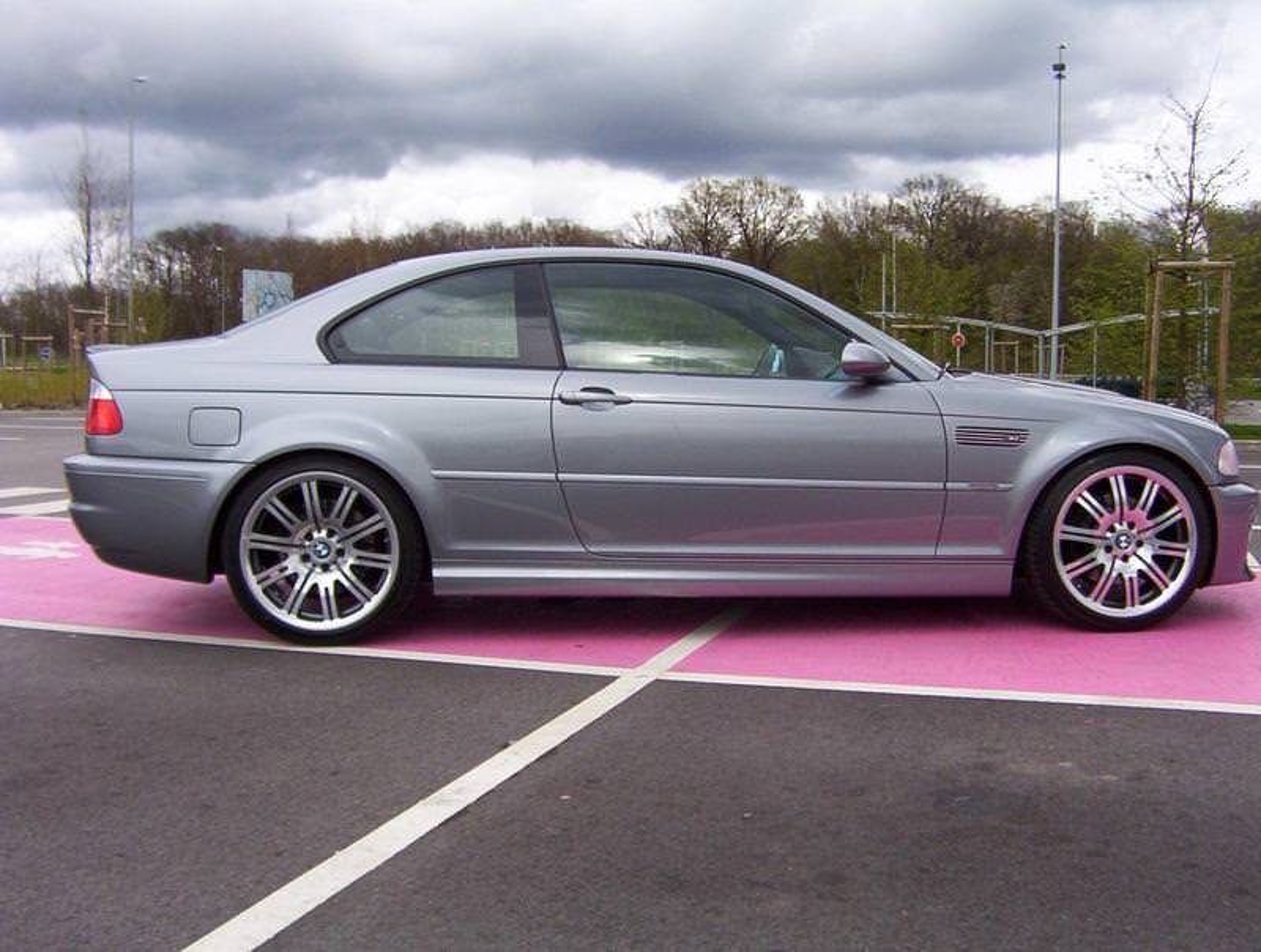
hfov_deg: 51.2
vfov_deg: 39.8
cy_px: 476
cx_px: 630
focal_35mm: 36
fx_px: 1315
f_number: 2.76
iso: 100
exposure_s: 1/857
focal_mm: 5.54
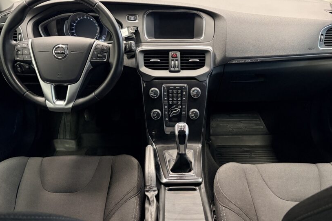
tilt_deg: -26.5
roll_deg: +0.3
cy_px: 83
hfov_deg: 55.8
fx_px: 314
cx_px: 173
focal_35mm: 34
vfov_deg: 38.7
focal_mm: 5.96
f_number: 1.6
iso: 500
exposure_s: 1/50
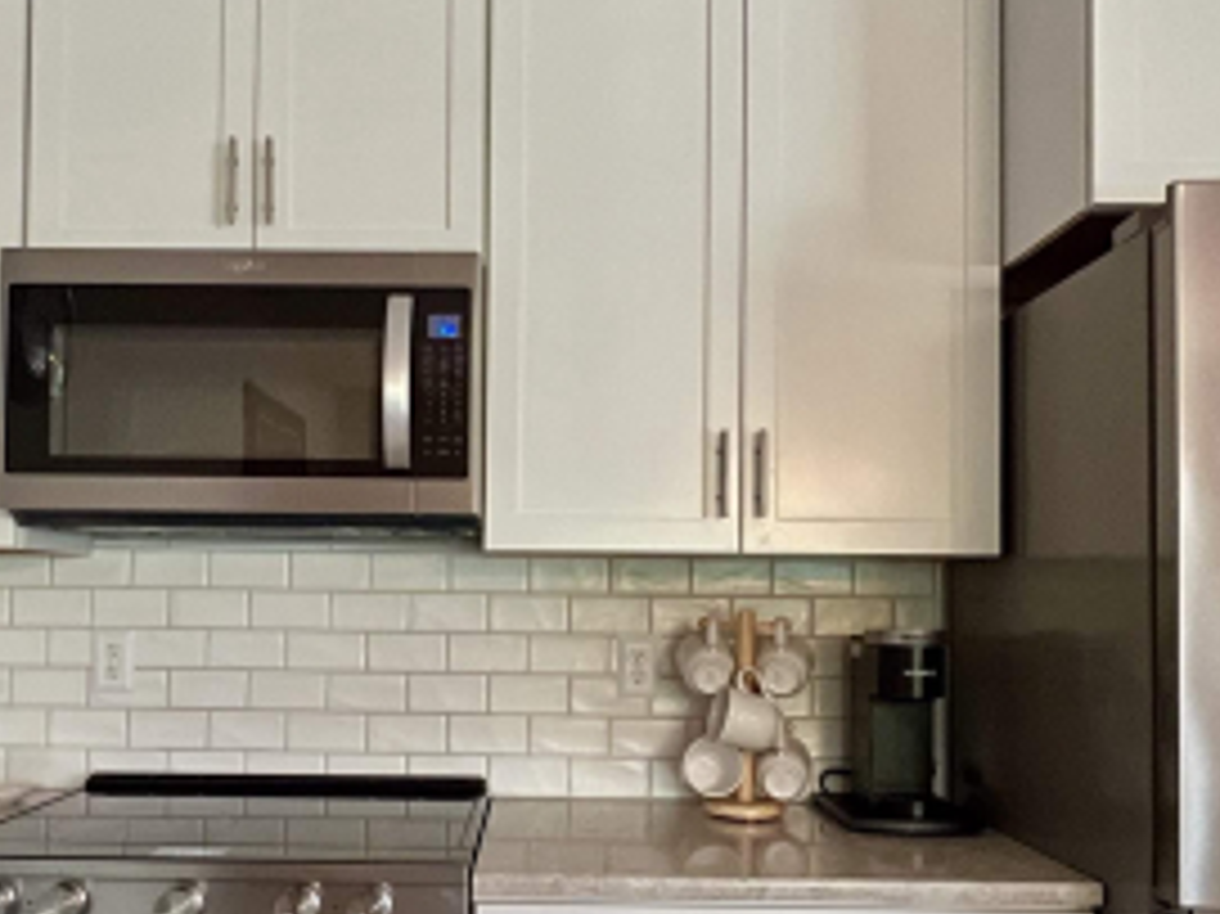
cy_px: 567
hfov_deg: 56.6
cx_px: 524
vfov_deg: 43.8
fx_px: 1127
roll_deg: -1.0
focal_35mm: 32
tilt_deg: +2.9
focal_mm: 1.57
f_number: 1.8
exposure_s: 1/60
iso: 800
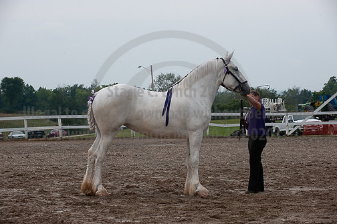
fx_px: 1085
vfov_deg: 11.8
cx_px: 168
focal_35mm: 116
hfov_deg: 17.7
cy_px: 112
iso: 560
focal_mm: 116
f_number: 5.6
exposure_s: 1/1250
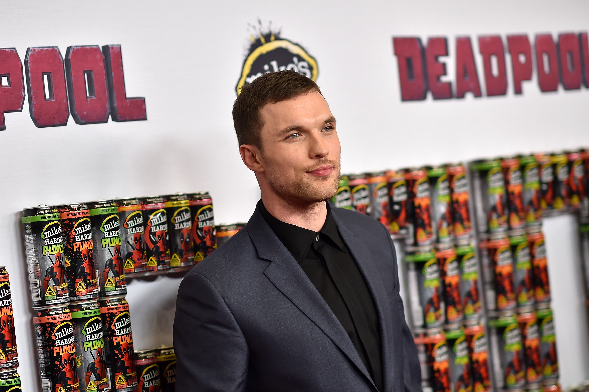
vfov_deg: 12.6
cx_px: 233
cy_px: 222
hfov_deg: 18.7
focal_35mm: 109
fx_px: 1782
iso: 1000
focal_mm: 85
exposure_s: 1/250
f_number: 2
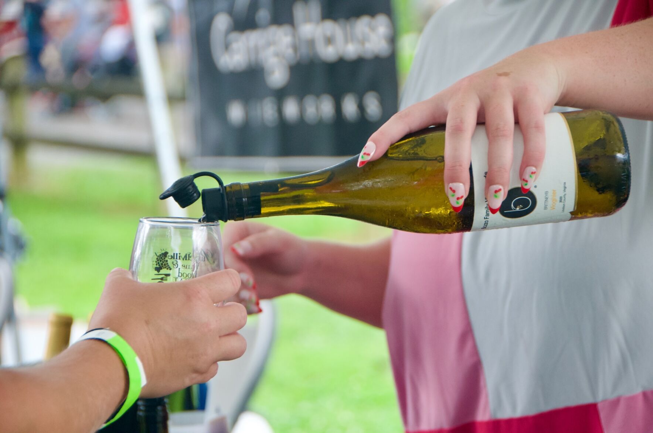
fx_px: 2581
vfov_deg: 9.6
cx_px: 326
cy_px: 216
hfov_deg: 14.4
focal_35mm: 142
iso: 1000
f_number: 5.3
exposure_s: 1/100
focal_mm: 95
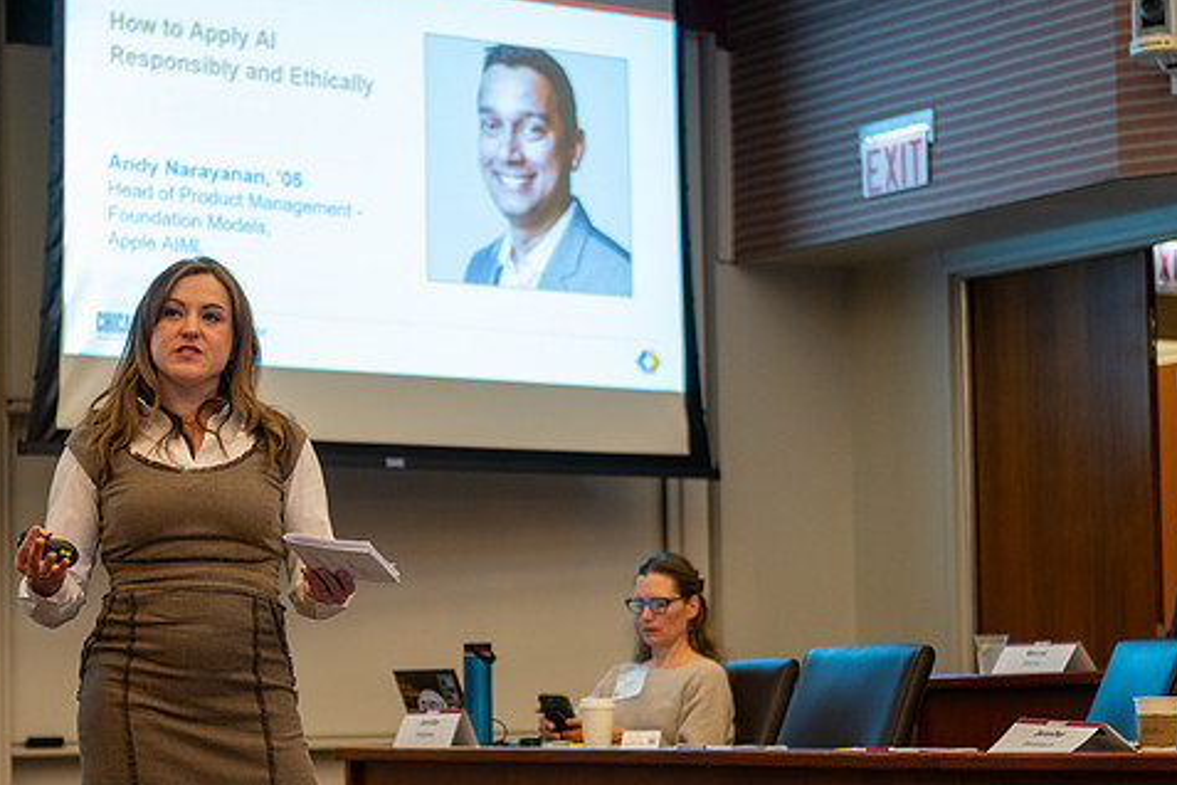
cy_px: 502
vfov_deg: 14.1
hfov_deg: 21.0
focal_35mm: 97
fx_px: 3171
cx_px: 543
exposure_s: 1/200
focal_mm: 70
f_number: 2.8
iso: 1250
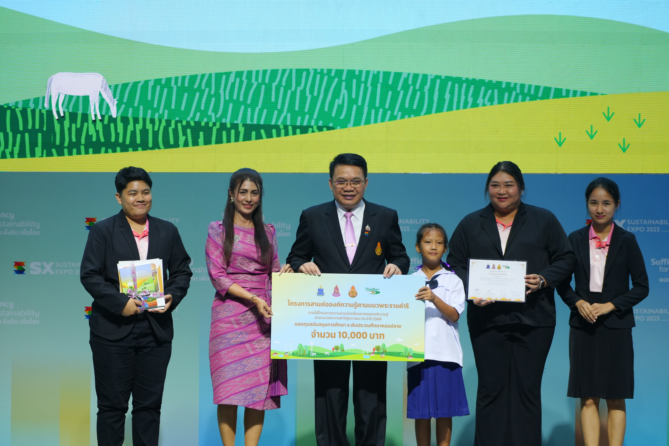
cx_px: 334
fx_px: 3289
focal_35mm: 177
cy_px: 223
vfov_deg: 7.8
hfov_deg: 11.6
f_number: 4
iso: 1600
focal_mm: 177
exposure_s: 1/500
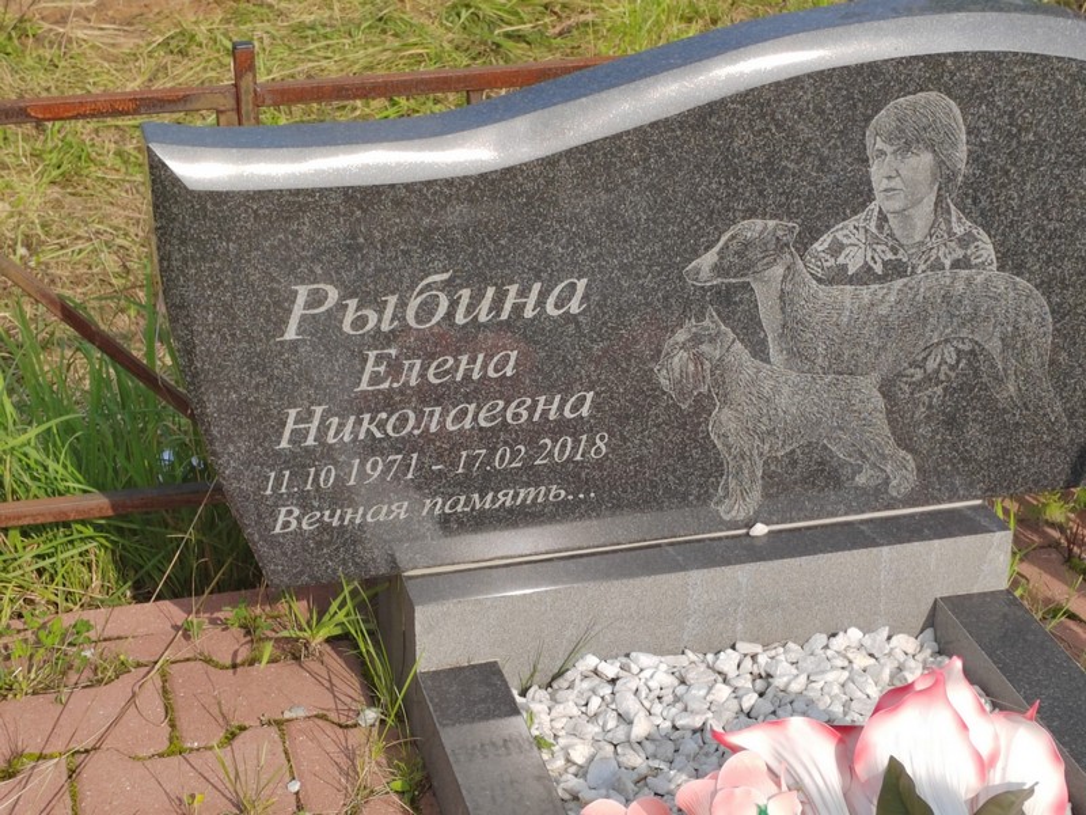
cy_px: 408
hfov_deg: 28.6
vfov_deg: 21.6
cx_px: 543
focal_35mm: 68
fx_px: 2133
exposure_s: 1/1100
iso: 100
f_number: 1.9
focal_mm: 5.52
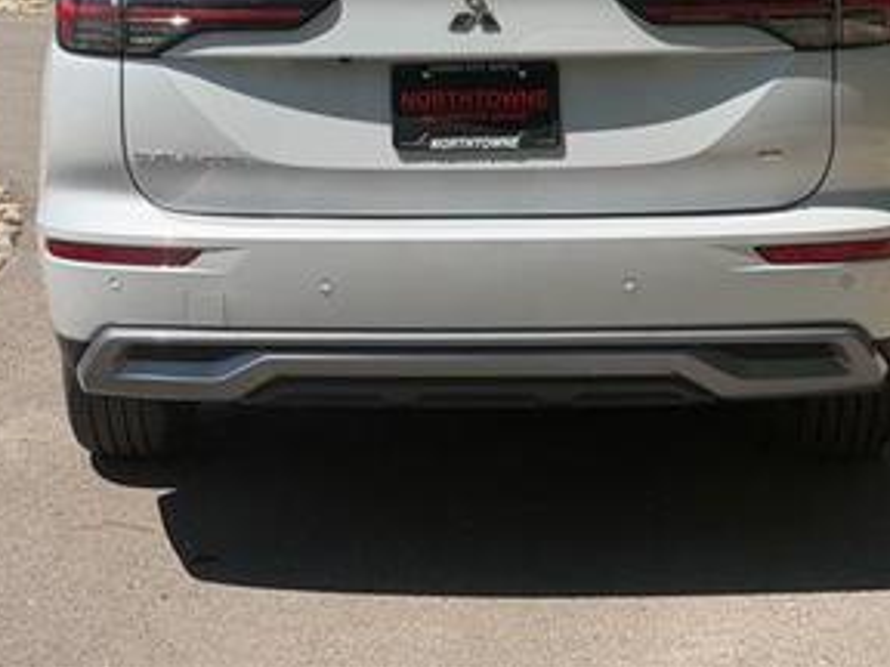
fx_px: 2160
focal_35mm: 84
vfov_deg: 17.4
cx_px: 386
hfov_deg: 23.3
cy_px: 86
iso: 80
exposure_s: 1/5208
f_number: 1.78
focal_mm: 6.76
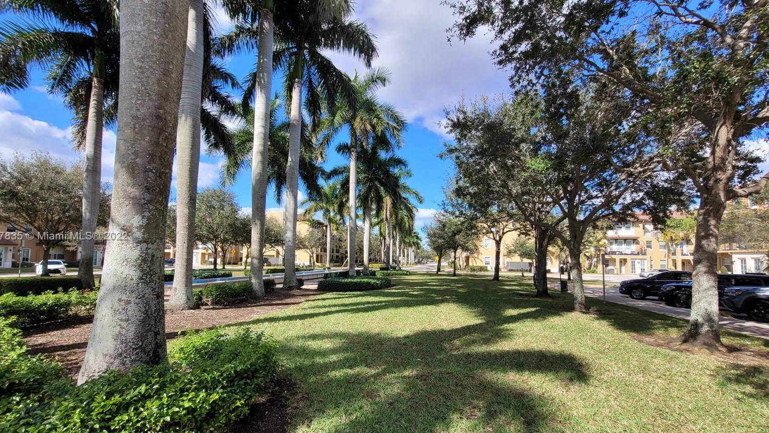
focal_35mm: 15
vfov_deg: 70.4
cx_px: 372
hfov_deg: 103.0
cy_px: 237
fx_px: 306
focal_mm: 1.74
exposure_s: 1/892
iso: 40
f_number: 2.2
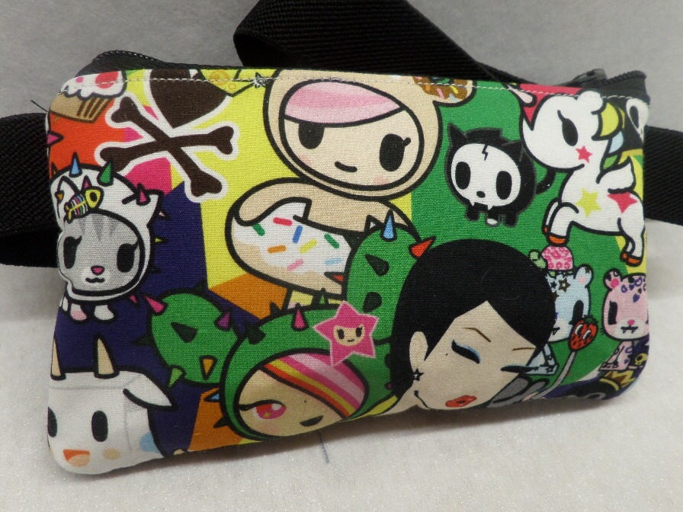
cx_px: 342
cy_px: 256
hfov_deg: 71.6
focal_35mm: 24
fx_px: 474
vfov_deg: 56.8
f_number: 3.1
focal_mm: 4.3
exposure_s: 1/30
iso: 100
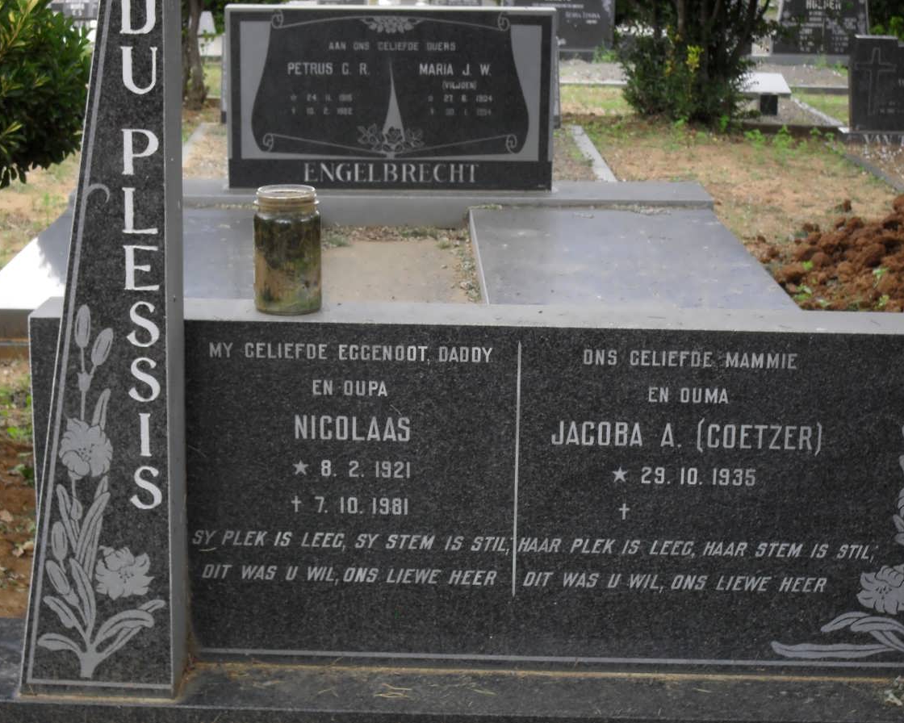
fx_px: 1846
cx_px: 453
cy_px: 362
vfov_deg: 22.2
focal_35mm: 69
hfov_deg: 27.5
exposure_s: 1/60
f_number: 4.6
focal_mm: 11.7
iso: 100
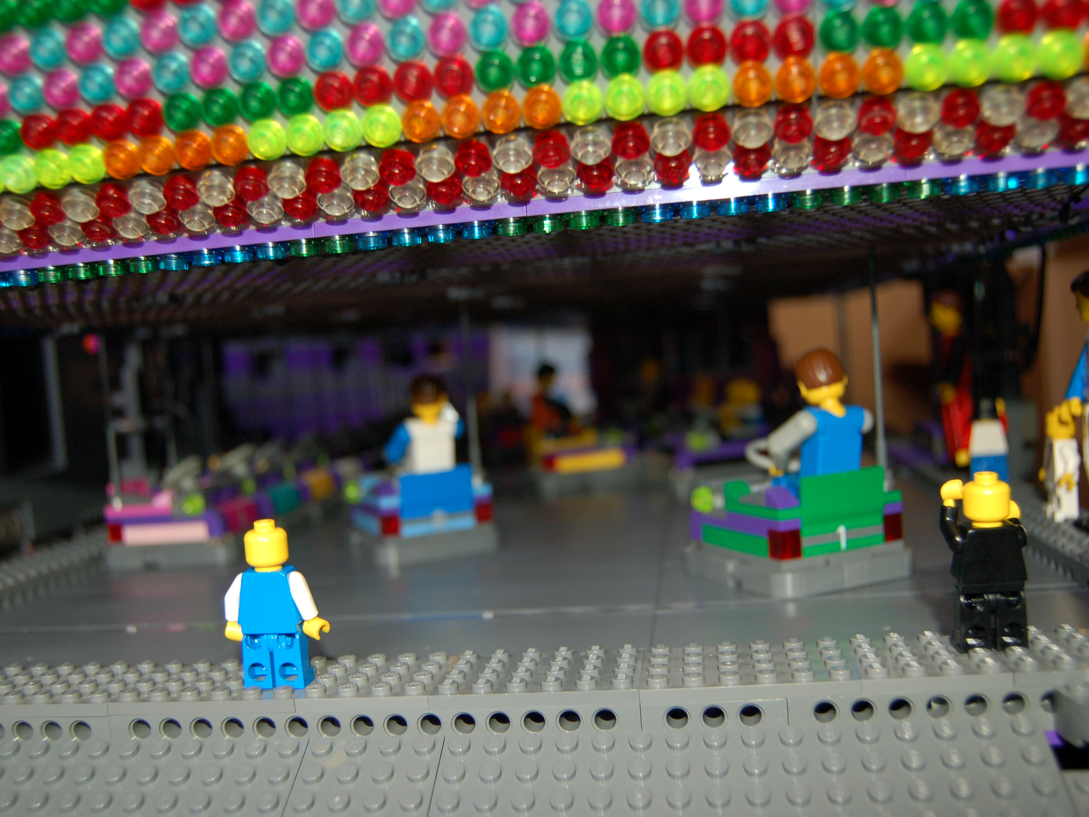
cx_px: 533
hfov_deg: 51.3
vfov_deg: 39.7
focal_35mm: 36
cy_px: 408
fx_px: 1133
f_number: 3.8
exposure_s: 1/60
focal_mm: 22
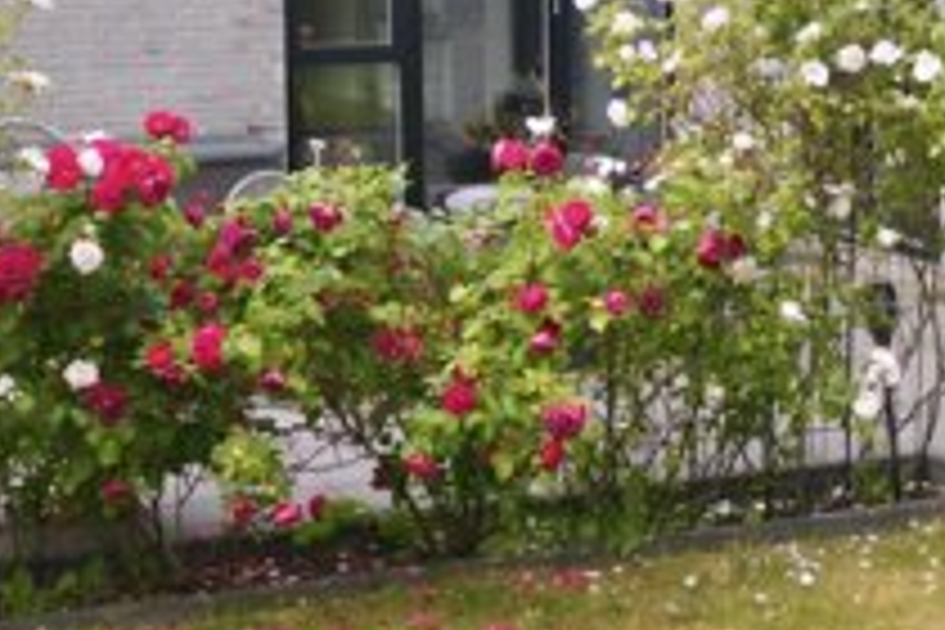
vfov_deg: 16.2
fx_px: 2100
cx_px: 896
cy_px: -191
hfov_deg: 24.4
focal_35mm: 80
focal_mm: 13.8
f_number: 8
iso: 200
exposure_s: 1/160
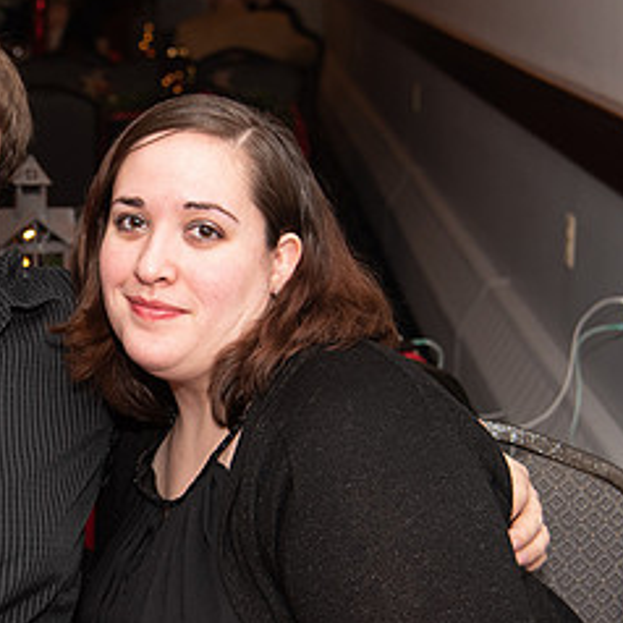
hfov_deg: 18.7
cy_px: 347
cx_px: 34
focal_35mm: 91
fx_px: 1853
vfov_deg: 19.1
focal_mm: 44
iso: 800
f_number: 4
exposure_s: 1/200
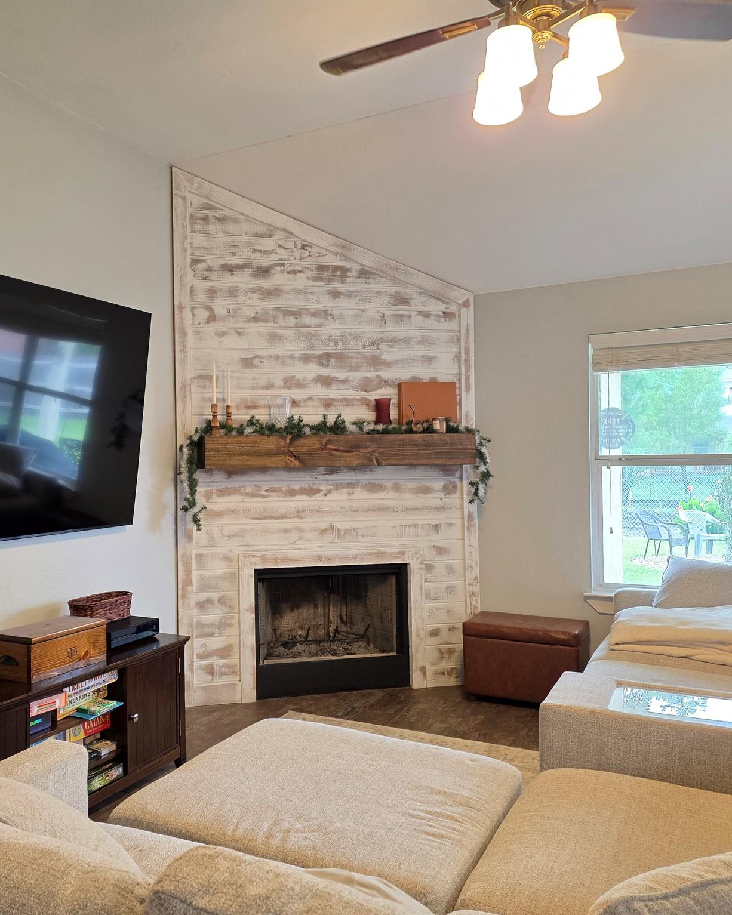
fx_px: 813
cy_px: 457
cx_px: 241
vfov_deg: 58.8
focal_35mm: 30
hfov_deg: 47.7
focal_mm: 6.25
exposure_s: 1/120
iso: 250
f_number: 1.7
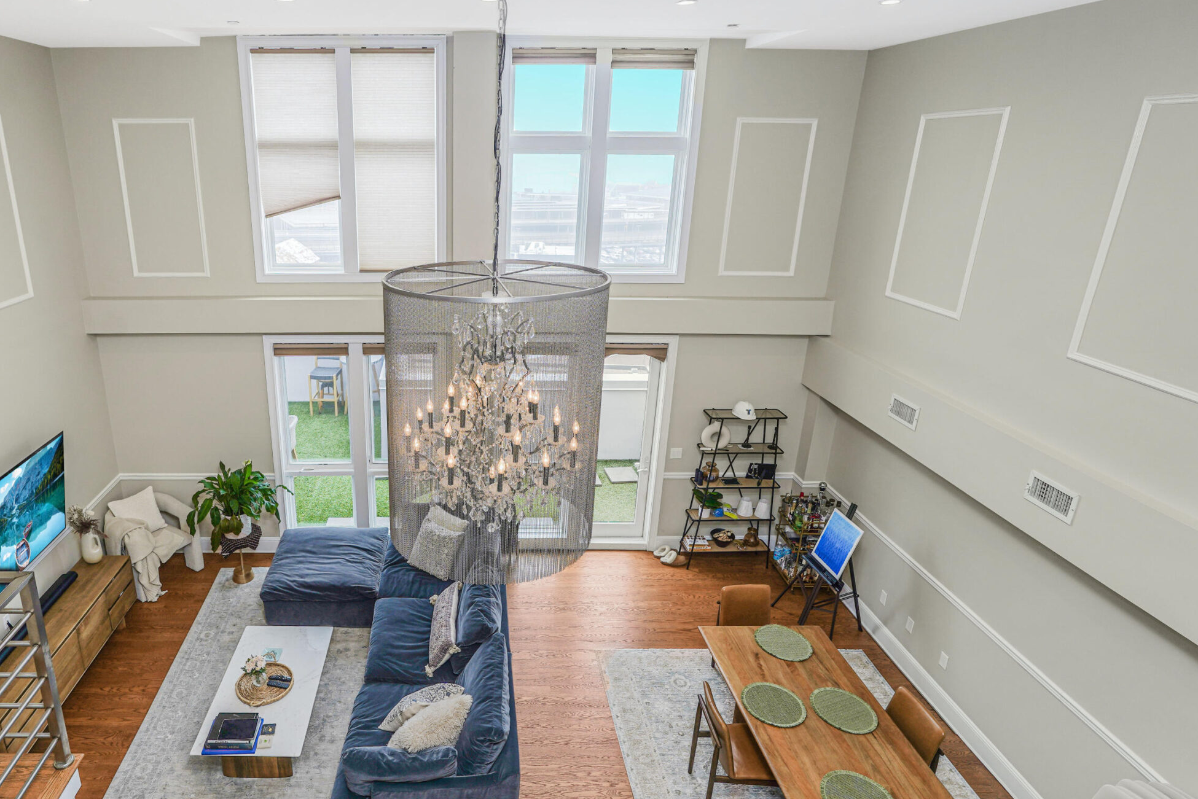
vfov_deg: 59.4
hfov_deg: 79.7
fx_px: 699
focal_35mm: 21
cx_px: 452
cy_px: 368
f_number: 5
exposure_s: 1/50
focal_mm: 16
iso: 50
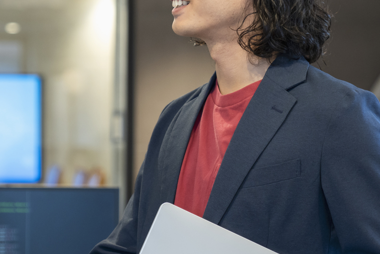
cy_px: 129
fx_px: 1784
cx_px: -5
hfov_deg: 12.0
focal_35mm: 169
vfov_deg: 8.1
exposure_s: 1/160
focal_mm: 64
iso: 640
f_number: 2.8
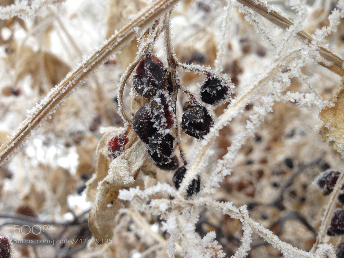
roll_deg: +1.2
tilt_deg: -21.2
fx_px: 328
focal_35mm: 33
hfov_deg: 55.4
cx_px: 172
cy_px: 129
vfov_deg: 42.9
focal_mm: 4.12
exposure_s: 1/24
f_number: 2.4
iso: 50
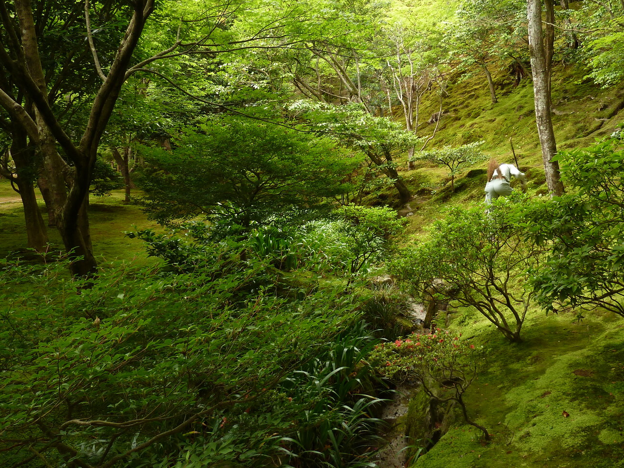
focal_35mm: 31
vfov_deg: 45.3
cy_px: 197
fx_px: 559
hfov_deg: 57.9
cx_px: 370
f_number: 3.3
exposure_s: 1/25
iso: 80
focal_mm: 4.1
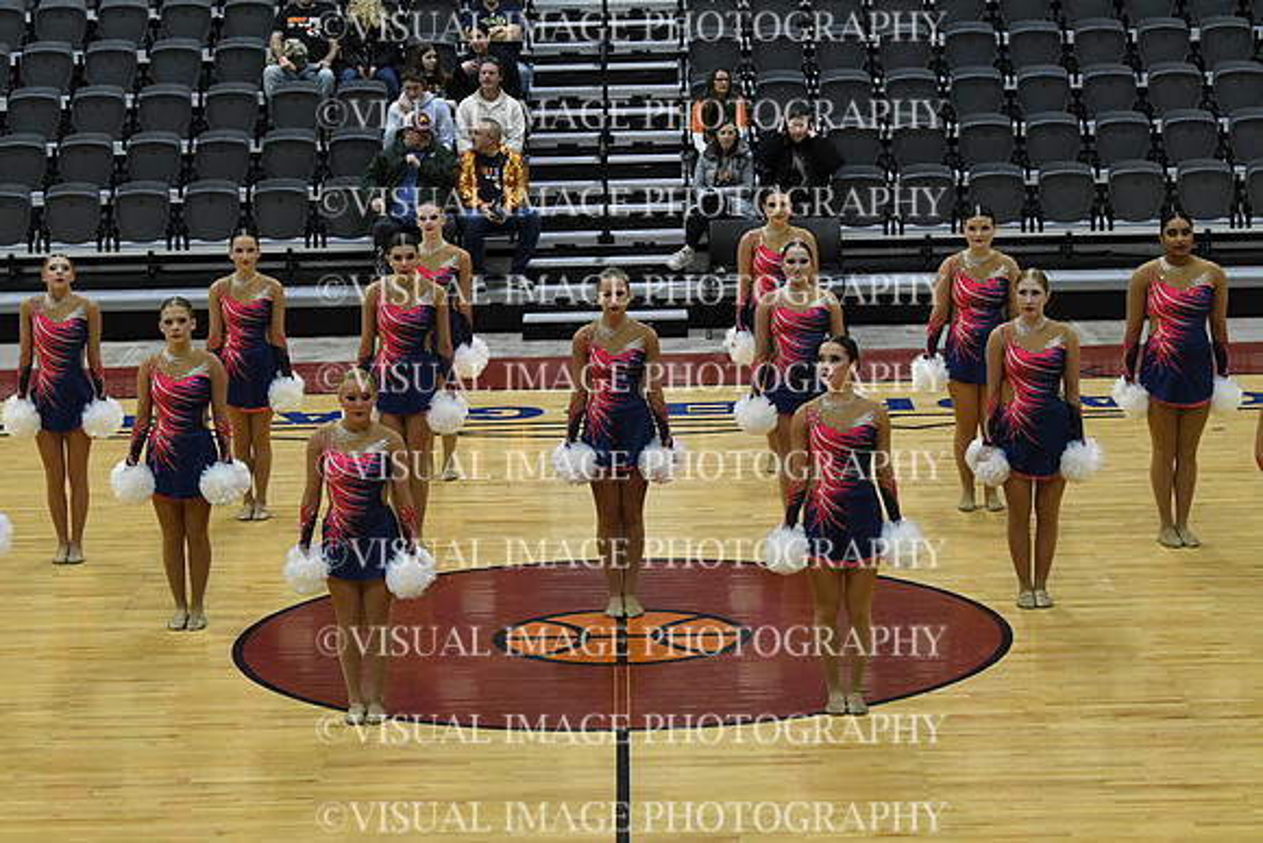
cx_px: 632
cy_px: 422
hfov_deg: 19.5
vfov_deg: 13.0
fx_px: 3684
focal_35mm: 105
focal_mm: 70
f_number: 4
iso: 4000
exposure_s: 1/500
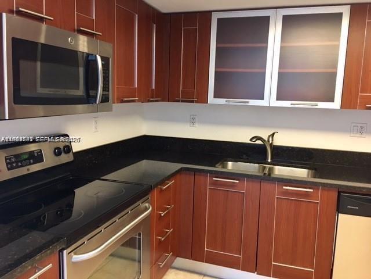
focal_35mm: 29
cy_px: 140
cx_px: 186
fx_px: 311
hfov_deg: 61.7
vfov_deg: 48.2
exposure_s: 1/15
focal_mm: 4.15
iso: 100
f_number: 2.2
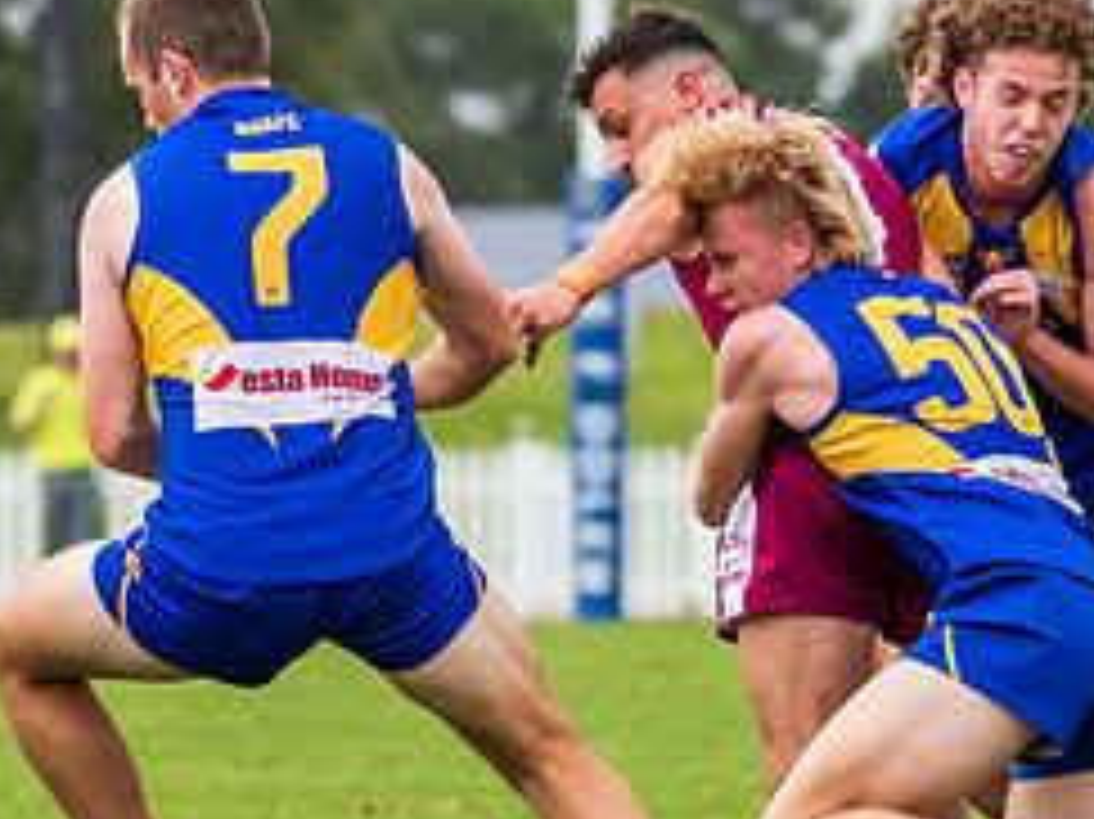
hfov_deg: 2.4
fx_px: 26124
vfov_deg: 1.8
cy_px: 520
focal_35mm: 827
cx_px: 531
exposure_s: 1/1250
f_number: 6.3
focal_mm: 240
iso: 1000
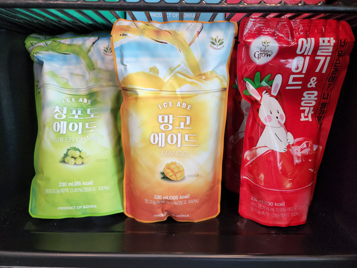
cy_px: 134
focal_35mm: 23
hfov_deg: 73.9
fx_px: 237
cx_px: 178
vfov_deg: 58.9
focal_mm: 6.4
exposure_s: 1/120
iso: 250
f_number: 1.8
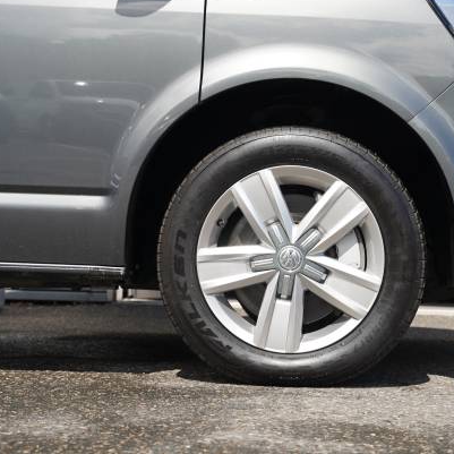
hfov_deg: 26.2
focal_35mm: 66
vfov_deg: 26.3
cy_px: 215
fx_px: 973
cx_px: 282
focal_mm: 48.4
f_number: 4.5
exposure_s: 1/250
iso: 100
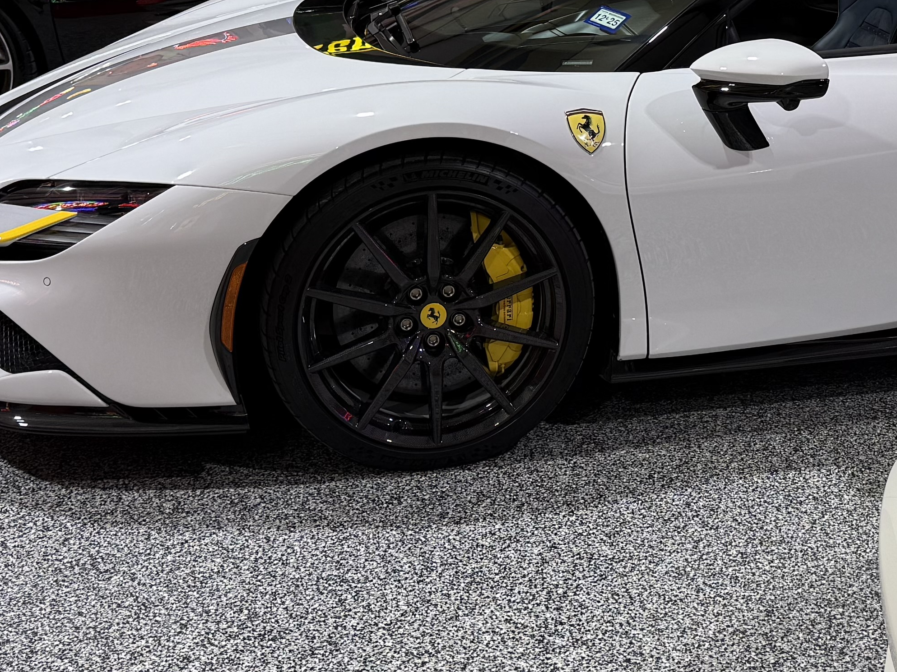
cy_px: 23
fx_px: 1788
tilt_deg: -9.7
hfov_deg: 27.7
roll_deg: -0.5
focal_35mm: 69
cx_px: 687
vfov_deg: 20.7
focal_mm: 6.76
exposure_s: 1/120
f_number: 1.78
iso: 80
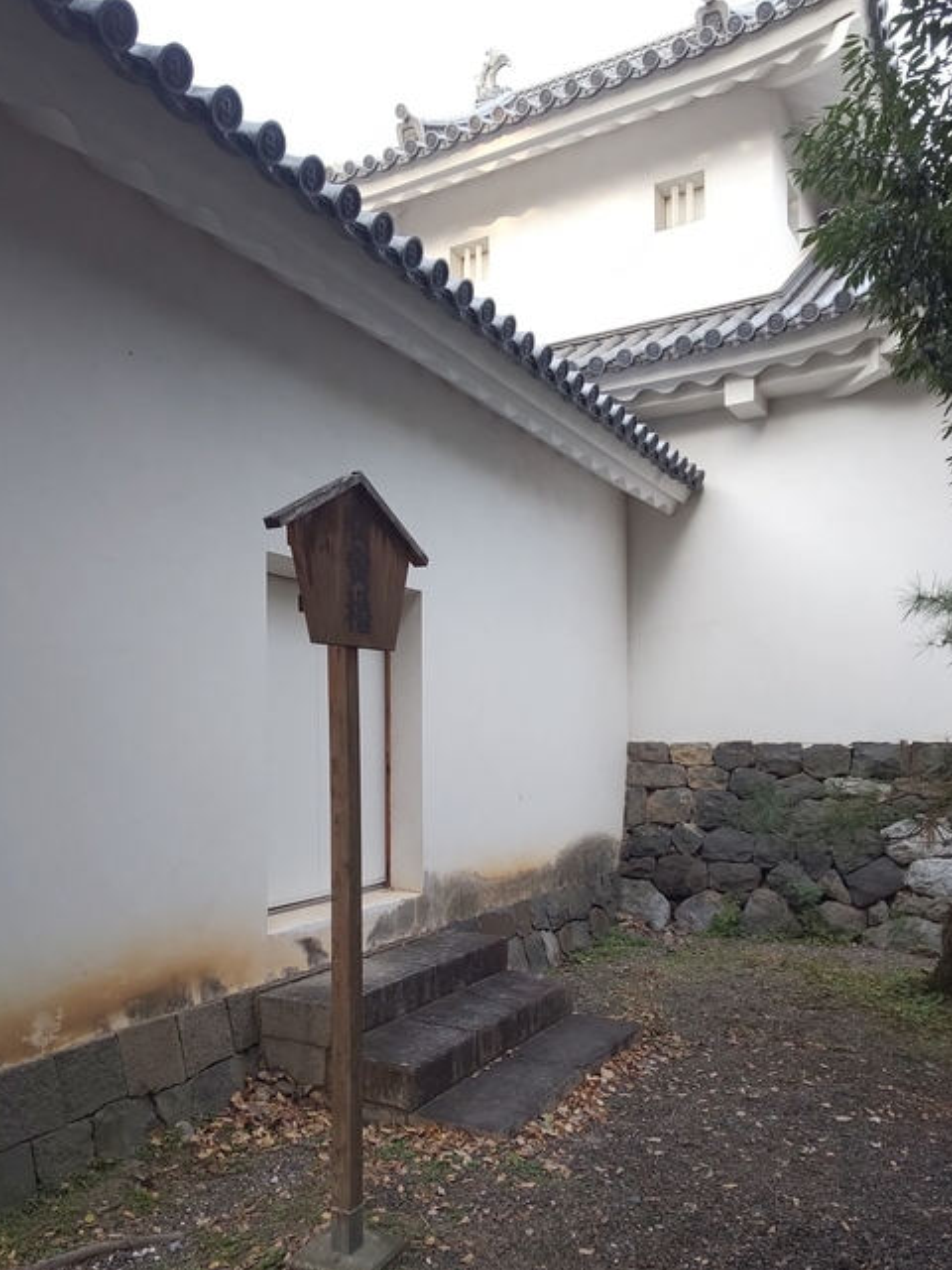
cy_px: 728
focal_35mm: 25
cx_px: 460
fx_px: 917
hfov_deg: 54.9
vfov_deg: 69.0
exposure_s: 1/120
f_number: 1.94
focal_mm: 3.45
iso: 56
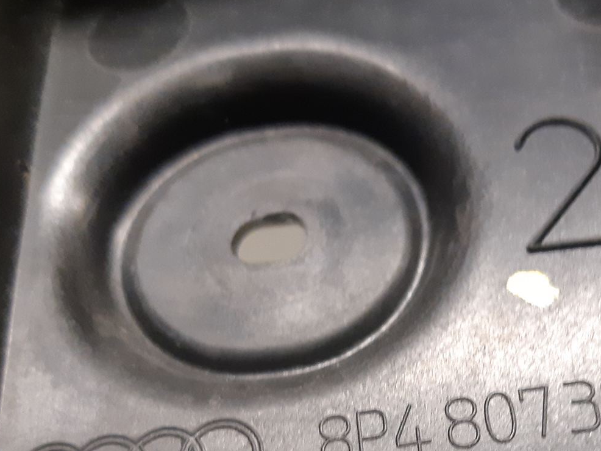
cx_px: 441
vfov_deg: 26.1
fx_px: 938
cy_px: 414
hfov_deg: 34.9
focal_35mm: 54
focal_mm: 3.93
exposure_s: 1/50
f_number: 1.7
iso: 320
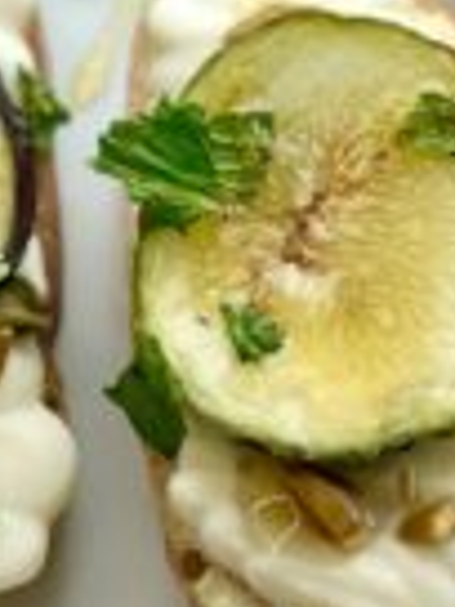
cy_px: 0
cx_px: 38
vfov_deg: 11.1
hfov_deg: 8.4
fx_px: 3085
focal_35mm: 176
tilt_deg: -66.6
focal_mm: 6.86
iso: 80
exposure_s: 1/903
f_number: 1.78
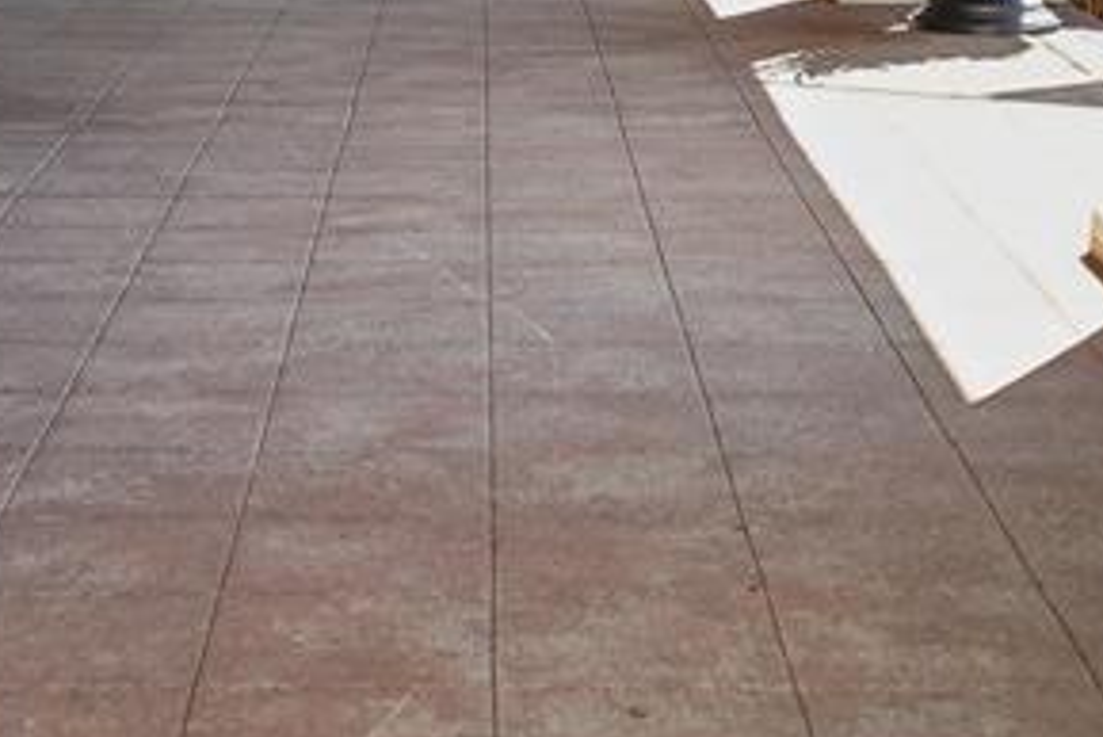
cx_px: 431
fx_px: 2660
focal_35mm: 87
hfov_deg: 23.4
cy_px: -393
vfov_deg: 14.6
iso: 400
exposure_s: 1/50
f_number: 8
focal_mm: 24.5
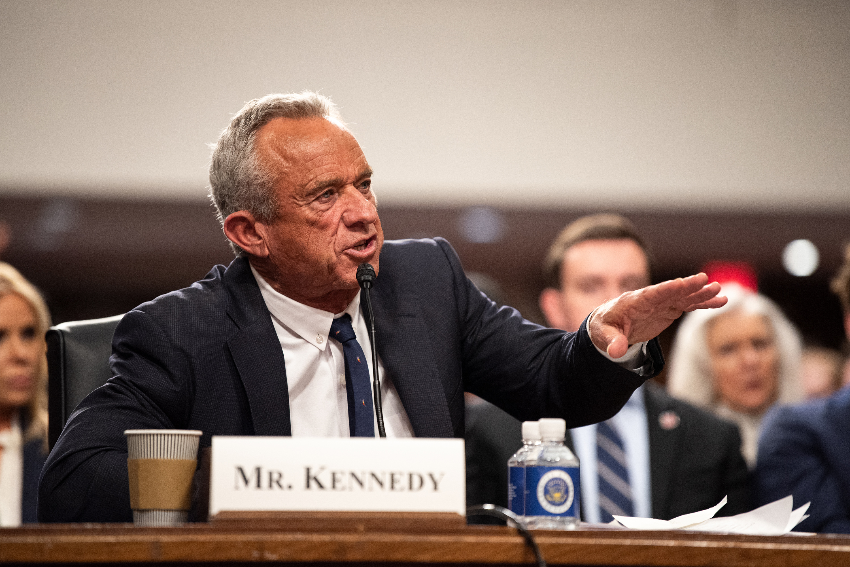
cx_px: 425
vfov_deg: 7.4
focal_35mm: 185
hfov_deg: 11.1
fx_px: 4368
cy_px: 284
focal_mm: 185
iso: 2000
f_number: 2.8
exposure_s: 1/320
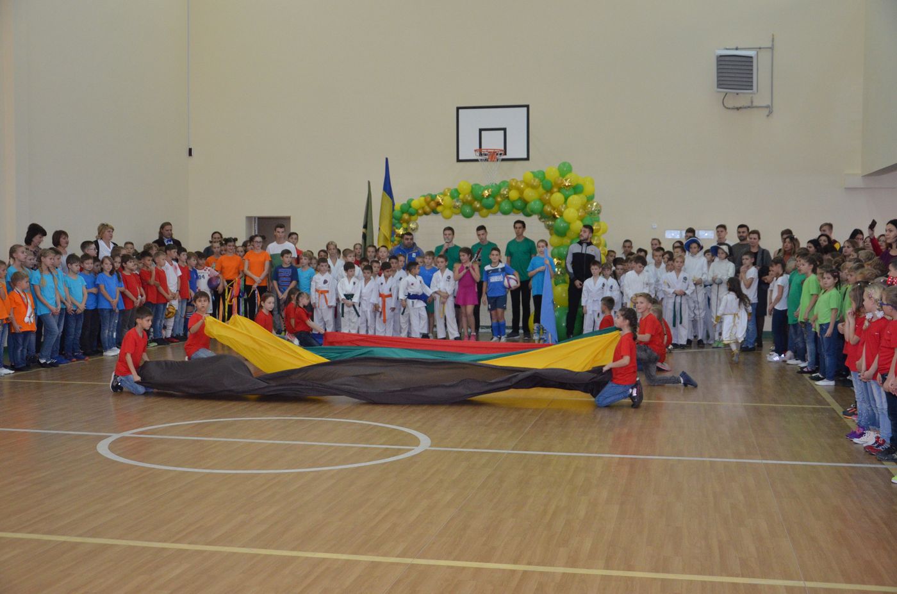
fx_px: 1193
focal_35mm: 48
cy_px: 297
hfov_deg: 41.2
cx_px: 448
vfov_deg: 27.9
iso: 1000
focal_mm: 32
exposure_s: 1/200
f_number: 4.2
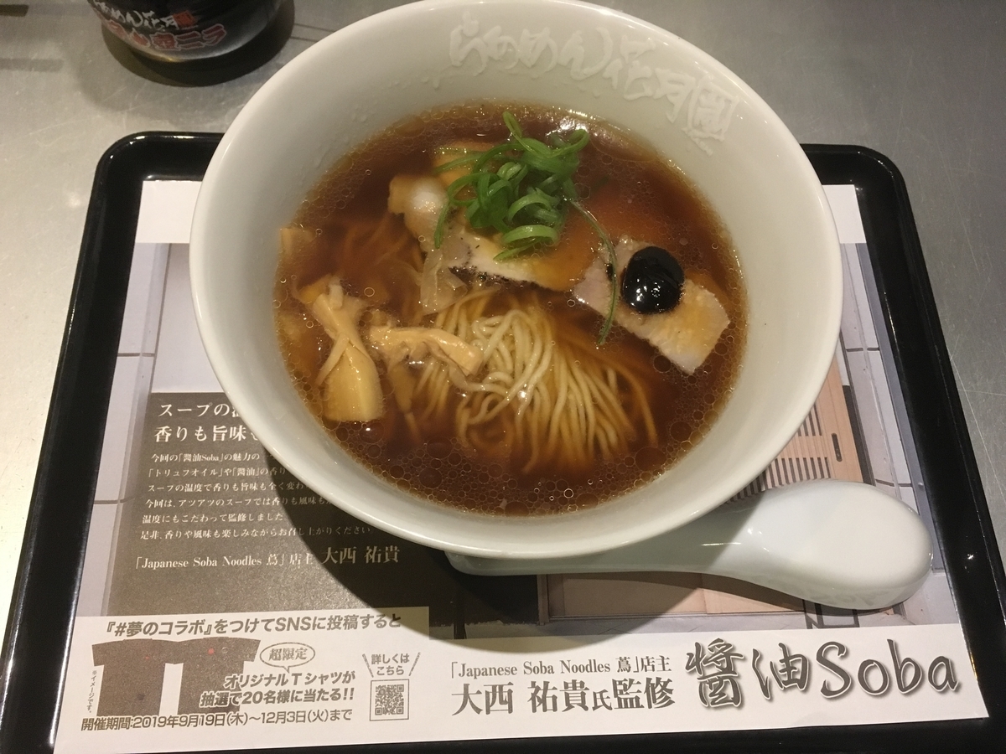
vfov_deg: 48.2
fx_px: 843
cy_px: 377
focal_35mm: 29
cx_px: 503
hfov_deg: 61.7
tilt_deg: -64.7
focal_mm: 4.15
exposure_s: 1/30
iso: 200
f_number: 2.2
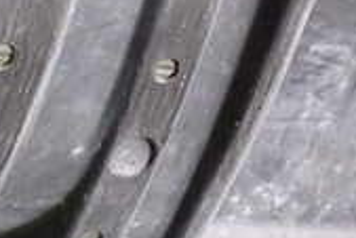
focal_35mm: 118
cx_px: -244
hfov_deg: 15.4
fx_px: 1168
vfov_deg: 11.5
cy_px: -6
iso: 200
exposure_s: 1/50
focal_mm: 5.79
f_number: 2.4
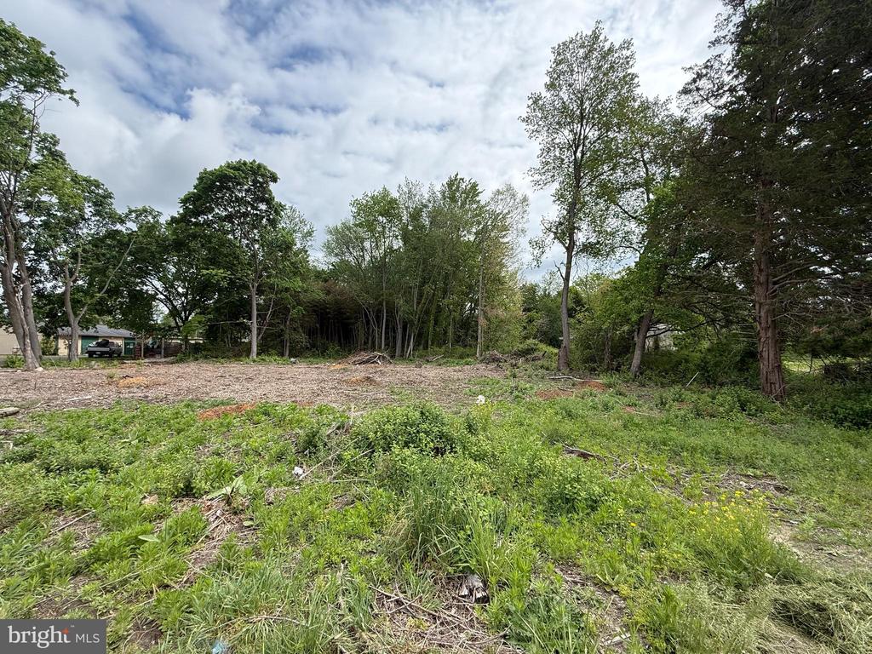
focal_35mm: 14
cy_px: 327
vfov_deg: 85.7
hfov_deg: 102.1
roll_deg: -0.5
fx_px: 353
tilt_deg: +4.2
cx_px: 436
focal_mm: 2.22
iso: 64
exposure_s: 1/1399
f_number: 2.2
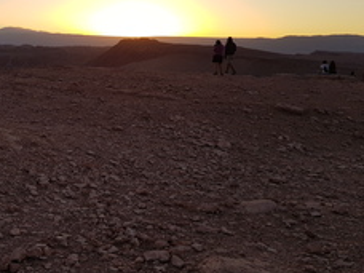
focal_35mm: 46
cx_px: 73
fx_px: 484
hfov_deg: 39.6
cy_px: 86
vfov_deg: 31.2
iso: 40
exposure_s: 1/726
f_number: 1.7
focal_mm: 4.2
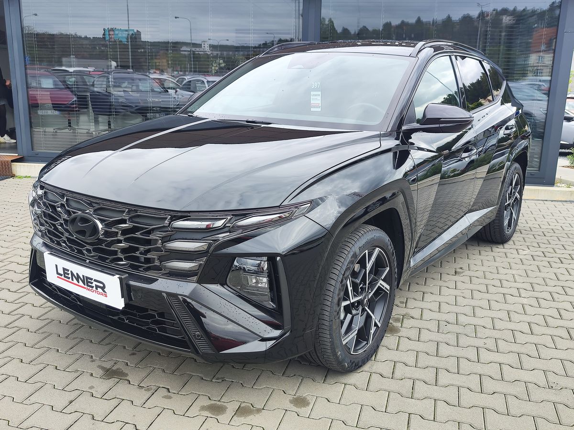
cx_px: 287
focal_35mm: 23
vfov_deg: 58.9
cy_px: 215
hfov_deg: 73.9
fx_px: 381
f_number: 1.69
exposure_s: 1/214
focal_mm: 7.01
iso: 50
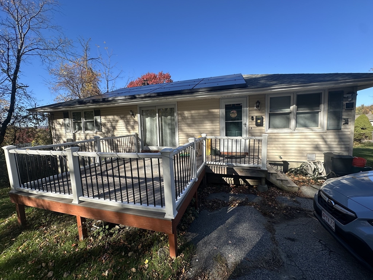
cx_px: 186
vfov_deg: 85.7
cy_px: 140
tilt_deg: -4.3
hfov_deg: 102.1
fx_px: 151
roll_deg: +1.8
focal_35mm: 14
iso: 40
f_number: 2.2
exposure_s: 1/888
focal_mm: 2.22
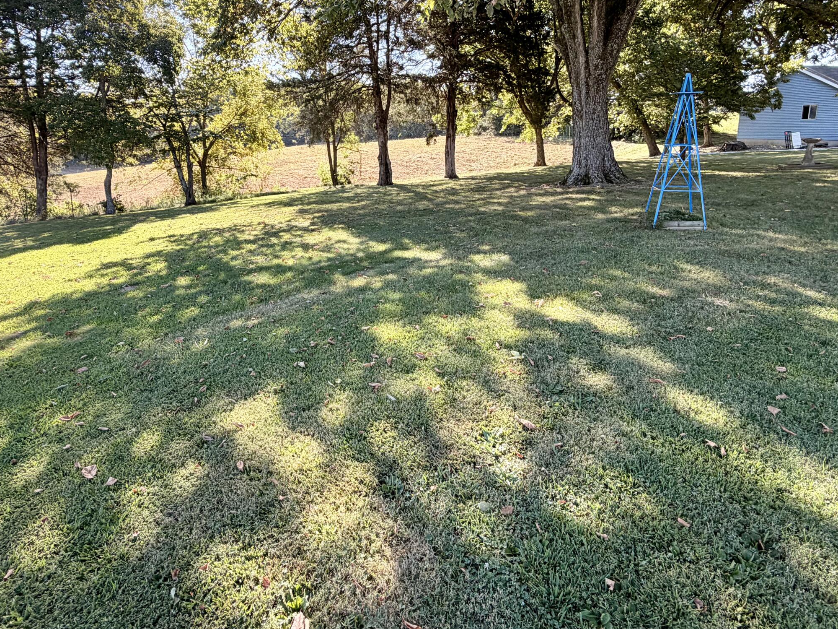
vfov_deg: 62.4
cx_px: 410
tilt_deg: -11.5
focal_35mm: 21
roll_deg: +1.0
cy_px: 228
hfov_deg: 79.0
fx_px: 508
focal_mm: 2.22
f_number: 2.2
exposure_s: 1/183
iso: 50
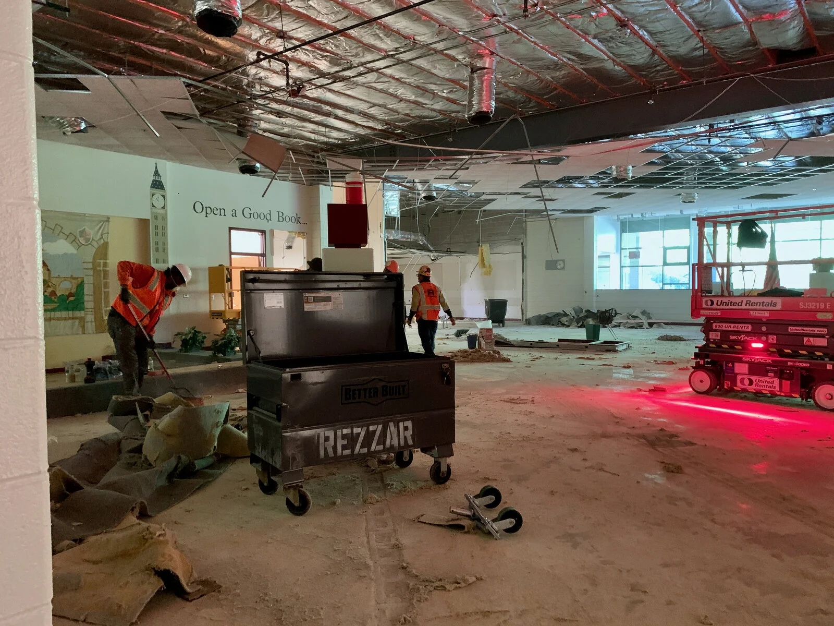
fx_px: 626
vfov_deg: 53.1
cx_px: 417
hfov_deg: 67.3
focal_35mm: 26
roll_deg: +0.4
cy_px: 313
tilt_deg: -3.1
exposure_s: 1/30
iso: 640
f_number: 1.8
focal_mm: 4.25
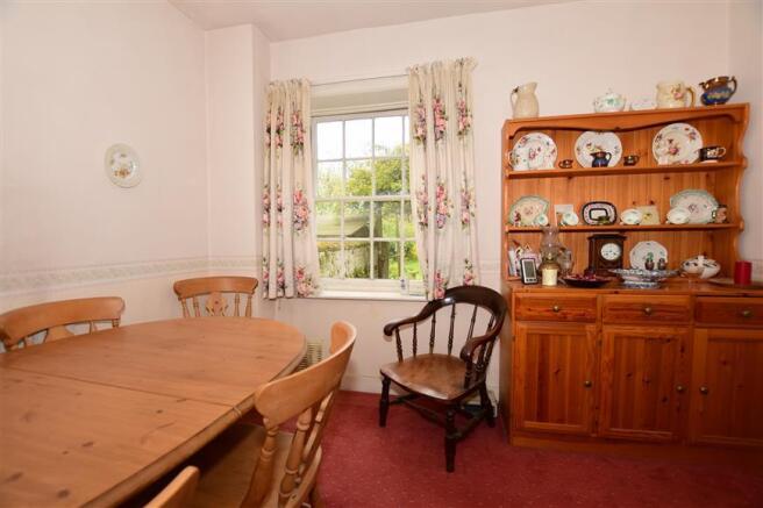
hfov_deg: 100.4
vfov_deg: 77.3
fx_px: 318
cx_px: 382
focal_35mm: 15
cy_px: 254
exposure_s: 1/125
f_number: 5.6
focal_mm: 10
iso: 200
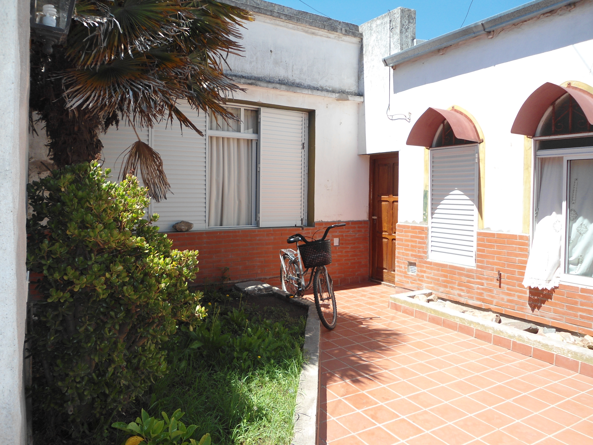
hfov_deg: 67.3
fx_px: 445
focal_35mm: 26
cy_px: 222
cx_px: 296
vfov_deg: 53.1
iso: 80
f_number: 2.8
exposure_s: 1/640
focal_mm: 4.7
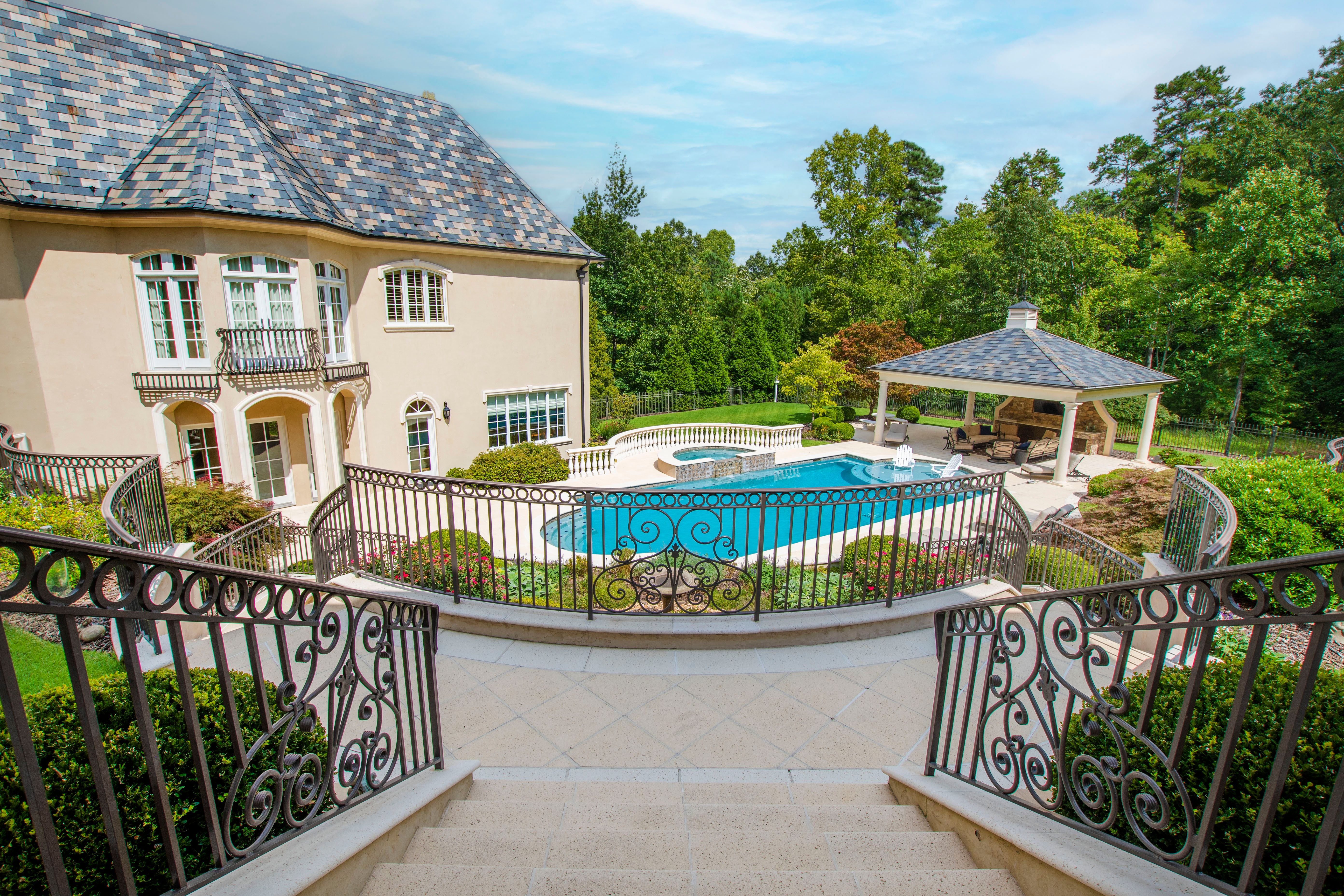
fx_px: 560
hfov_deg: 100.4
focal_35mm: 15
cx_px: 672
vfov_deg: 77.3
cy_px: 448
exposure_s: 1/250
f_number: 8
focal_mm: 10
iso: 100
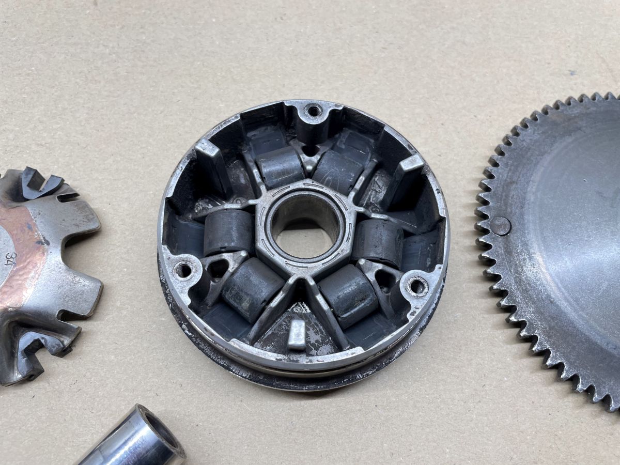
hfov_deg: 67.3
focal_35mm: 26
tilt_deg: -67.3
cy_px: 232
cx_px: 310
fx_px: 466
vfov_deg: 53.1
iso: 125
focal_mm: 4.2
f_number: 1.6
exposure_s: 1/100
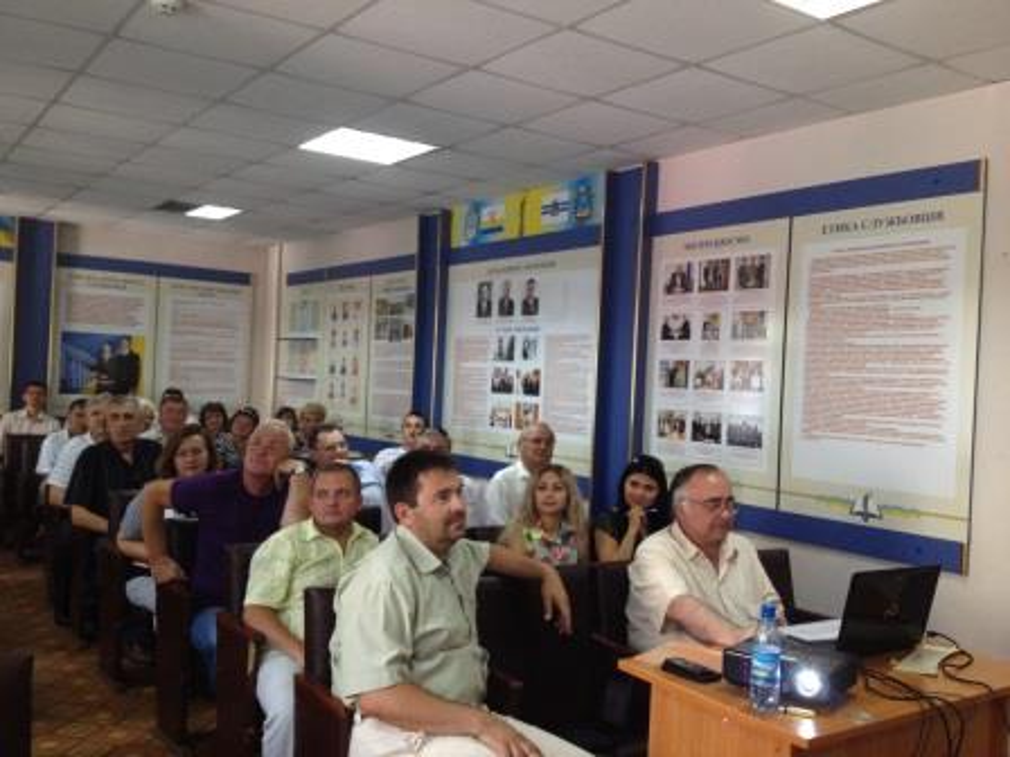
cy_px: 378
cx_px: 505
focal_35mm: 35
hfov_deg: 52.6
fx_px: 1021
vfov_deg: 40.7
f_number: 2.4
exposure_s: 1/20
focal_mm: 4.28
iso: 80
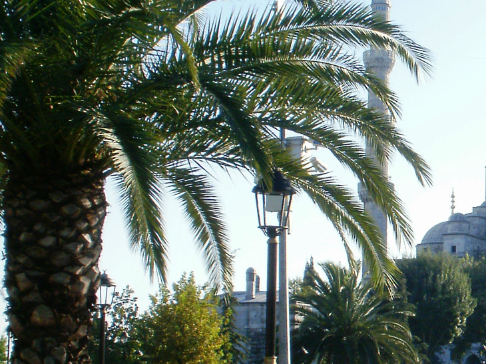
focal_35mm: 101
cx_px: 602
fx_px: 1418
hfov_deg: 18.3
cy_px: 226
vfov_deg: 14.6
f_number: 5.6
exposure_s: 1/250
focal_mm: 6.3
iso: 100
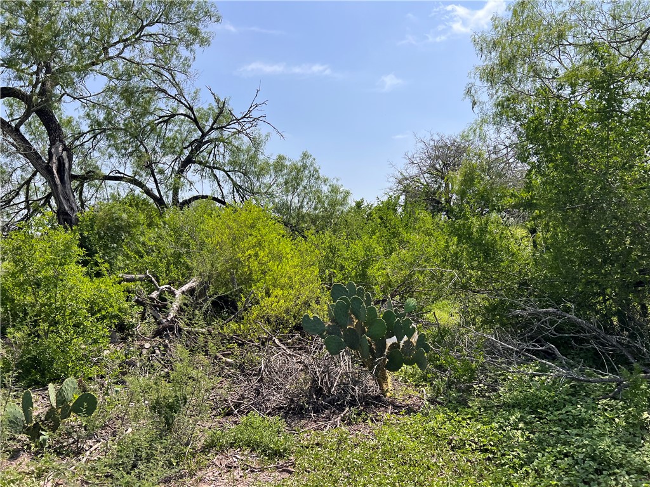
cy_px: 244
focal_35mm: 26
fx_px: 488
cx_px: 325
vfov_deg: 53.1
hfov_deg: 67.3
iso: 50
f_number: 1.5
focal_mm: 5.7
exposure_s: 1/3571
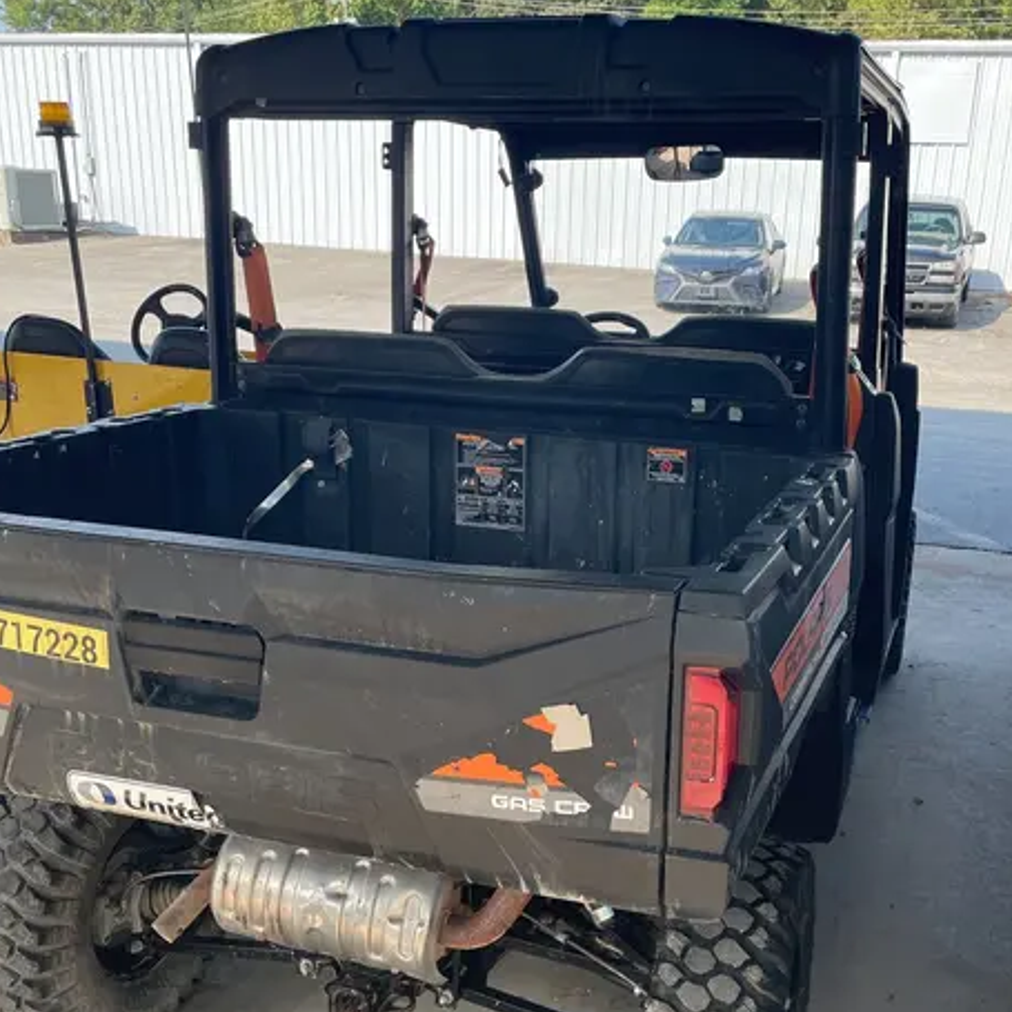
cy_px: 593
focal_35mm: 37
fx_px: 1224
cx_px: 601
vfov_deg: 44.8
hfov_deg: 44.7
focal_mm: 4.2
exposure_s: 1/720
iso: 32
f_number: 1.6
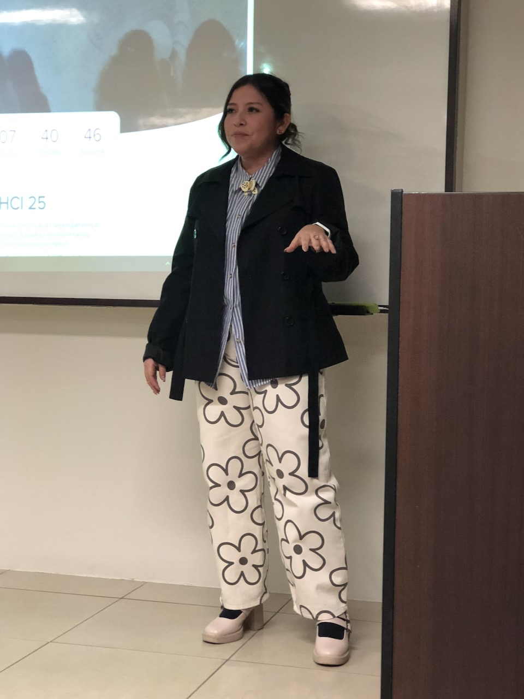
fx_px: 1150
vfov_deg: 33.8
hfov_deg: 25.7
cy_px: 350
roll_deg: -1.5
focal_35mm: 57
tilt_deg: -2.5
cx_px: 262
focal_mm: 6.6
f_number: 2.8
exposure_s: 1/60
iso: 640
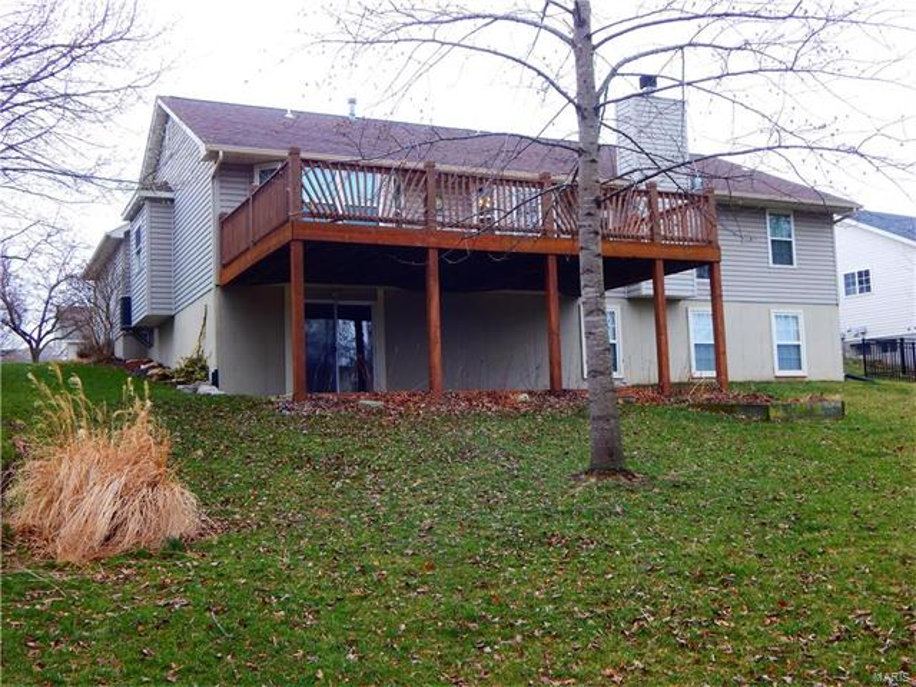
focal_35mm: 38
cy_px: 344
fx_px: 1006
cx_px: 458
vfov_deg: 37.7
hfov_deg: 49.0
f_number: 3.4
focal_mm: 6.8
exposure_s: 1/60
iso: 125
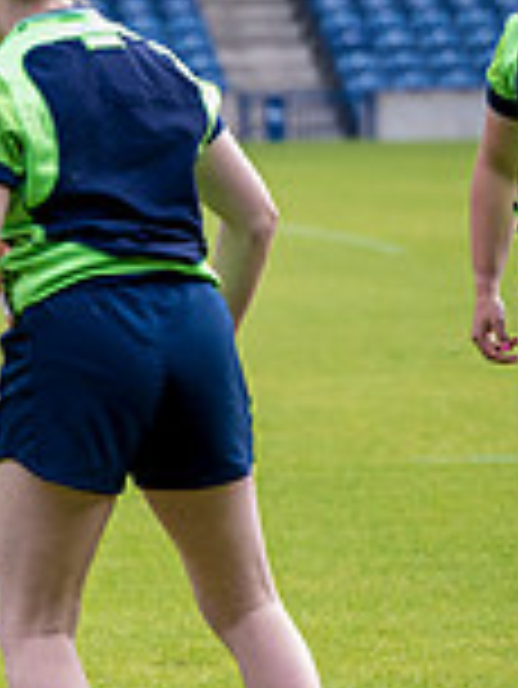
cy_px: 438
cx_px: -523
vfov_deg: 4.7
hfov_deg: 3.5
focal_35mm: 419
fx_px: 8348
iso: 800
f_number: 3.2
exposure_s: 1/1000
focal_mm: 115
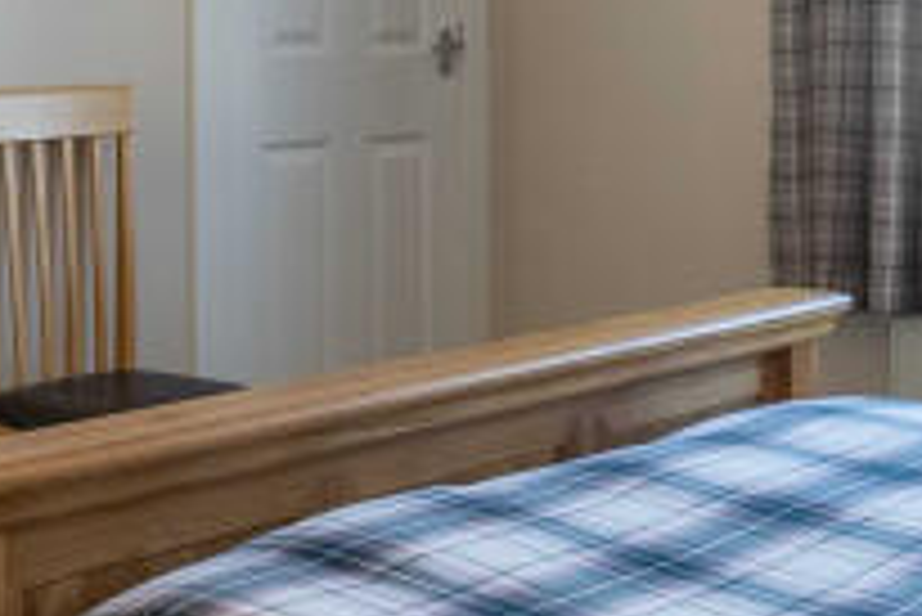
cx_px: 360
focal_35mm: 70
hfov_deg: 28.7
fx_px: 1794
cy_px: 40
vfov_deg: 19.1
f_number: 7.1
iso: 200
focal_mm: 14
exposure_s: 1/30
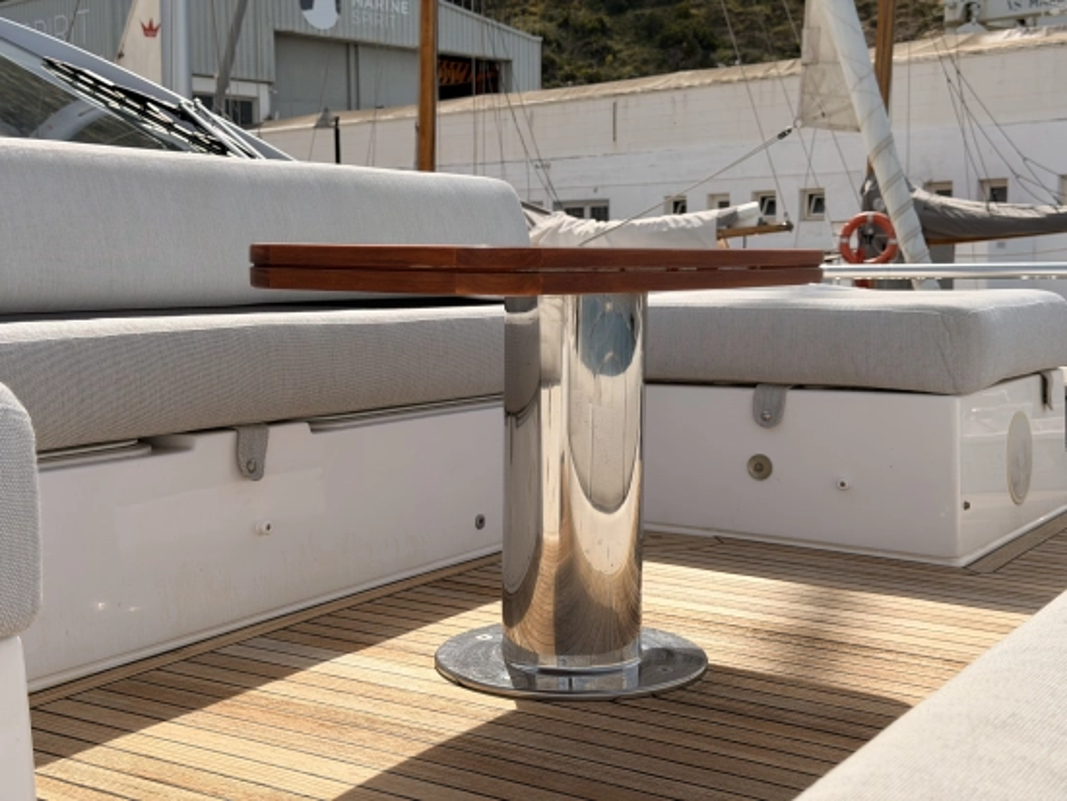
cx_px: 534
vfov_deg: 30.3
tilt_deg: -4.8
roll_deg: +0.7
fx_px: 1480
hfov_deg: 39.6
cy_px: 400
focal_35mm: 48
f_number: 1.78
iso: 64
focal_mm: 6.76
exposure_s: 1/6024
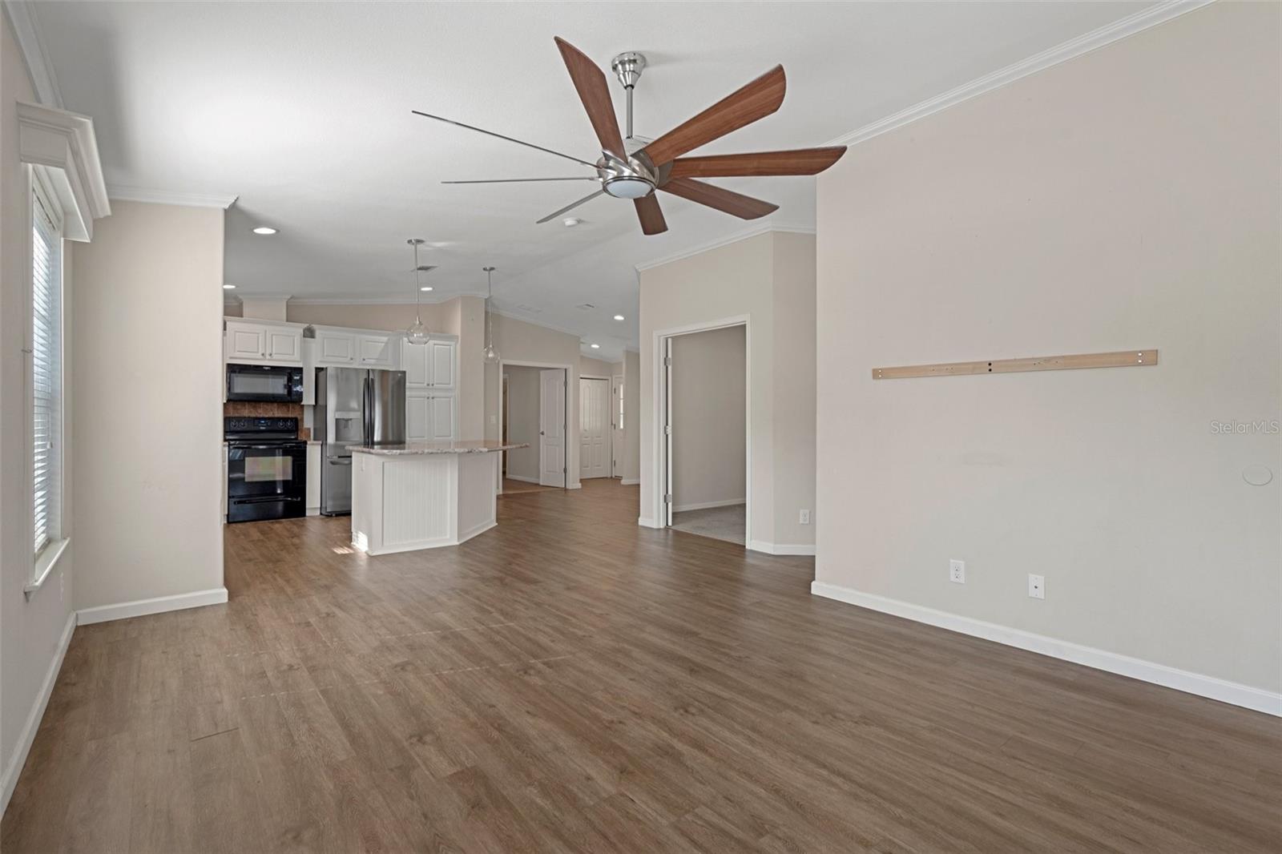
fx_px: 570
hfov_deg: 96.7
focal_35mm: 16
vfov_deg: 73.7
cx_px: 641
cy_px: 427
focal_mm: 16
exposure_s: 1/2.5
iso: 400
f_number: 8
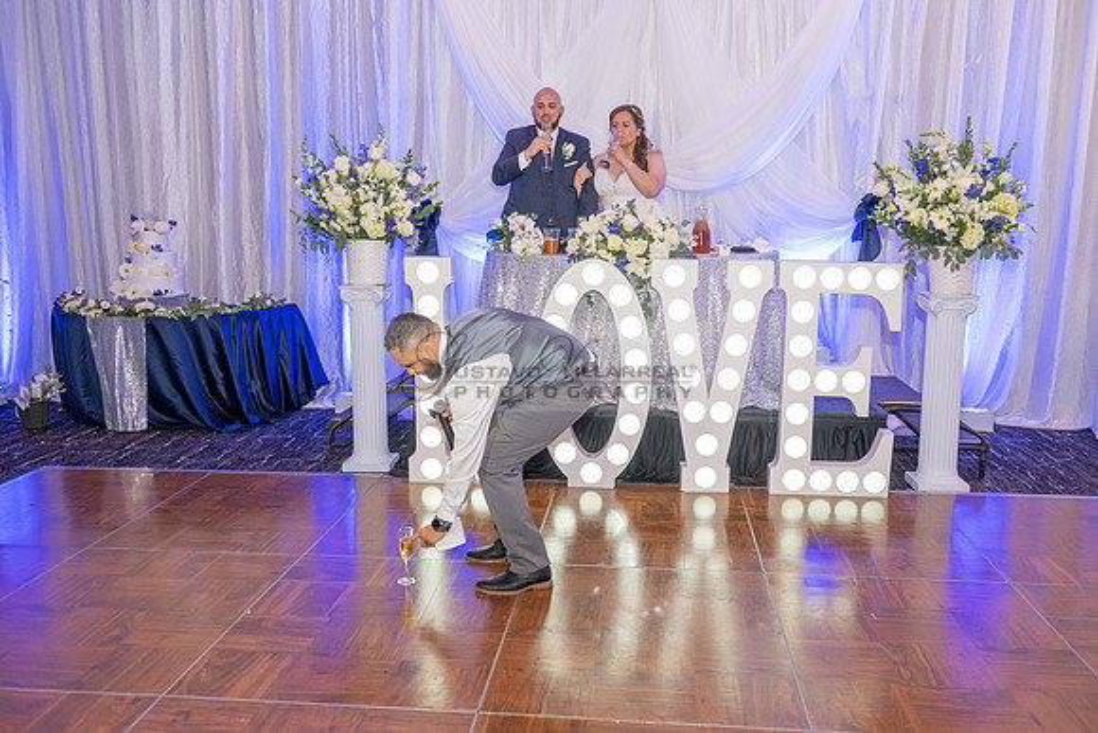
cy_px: 366
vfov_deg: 38.9
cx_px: 549
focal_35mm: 34
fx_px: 1037
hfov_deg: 55.8
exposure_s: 1/200
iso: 1600
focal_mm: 34
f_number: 4
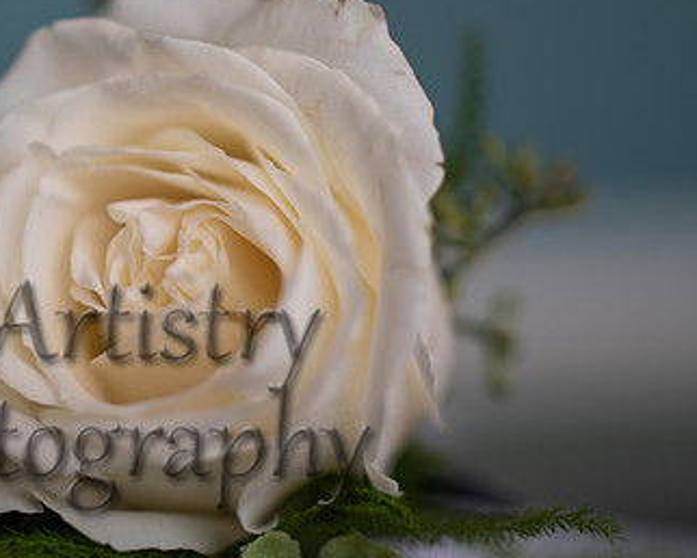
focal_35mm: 76
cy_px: 181
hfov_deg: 24.5
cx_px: 97
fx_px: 1569
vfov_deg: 20.1
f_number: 1.8
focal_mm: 45
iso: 200
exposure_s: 1/320
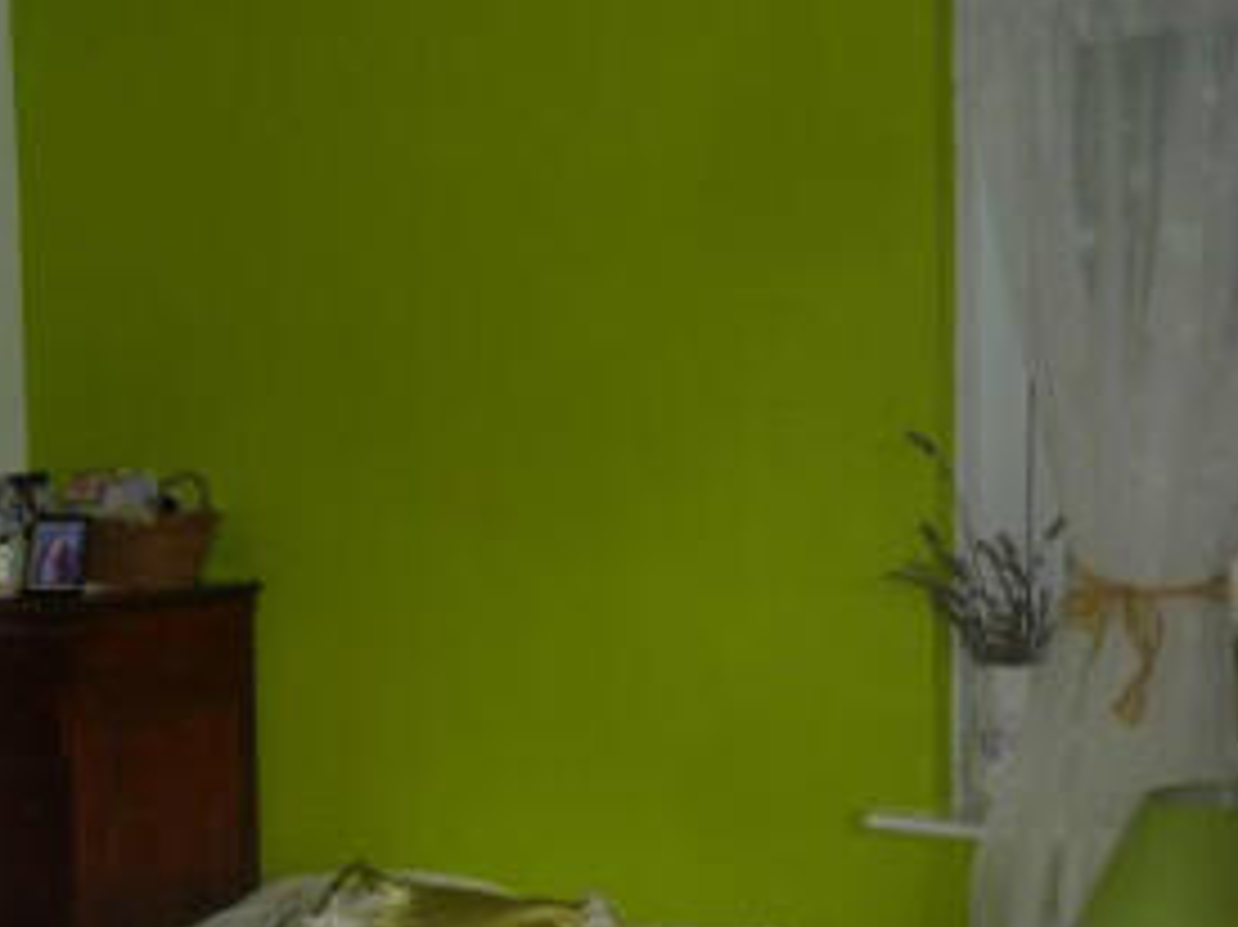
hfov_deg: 34.6
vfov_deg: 27.2
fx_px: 1895
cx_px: 173
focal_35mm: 53
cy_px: 659
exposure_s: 1/30
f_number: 3.3
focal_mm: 4.1
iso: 100
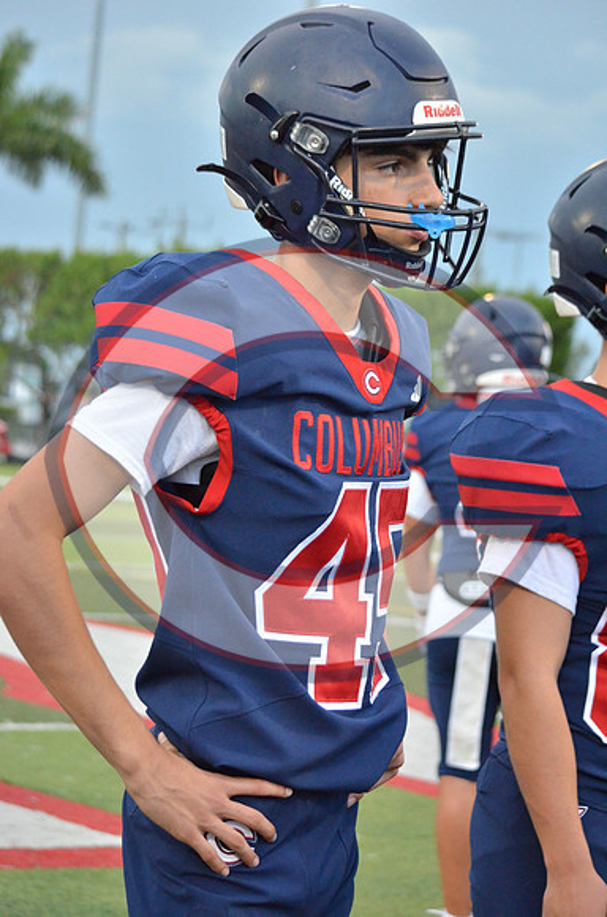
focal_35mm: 82
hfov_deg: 16.5
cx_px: 304
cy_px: 458
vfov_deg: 24.7
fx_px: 2096
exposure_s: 1/500
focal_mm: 55
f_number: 4.5
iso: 2800
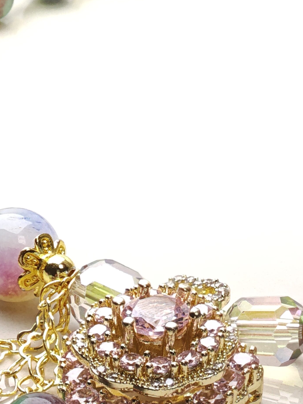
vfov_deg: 10.8
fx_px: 2124
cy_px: 348
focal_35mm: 182
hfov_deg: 8.2
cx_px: 99
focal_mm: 11.5
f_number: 1.8
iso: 125
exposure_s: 1/716
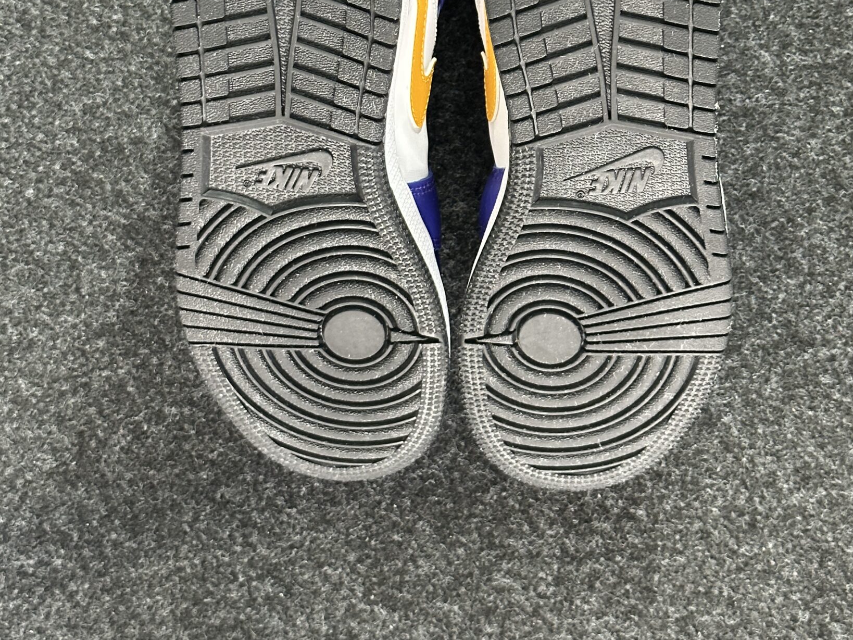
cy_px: 150
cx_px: 458
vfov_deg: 19.5
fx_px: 1848
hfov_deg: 26.0
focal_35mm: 75
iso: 400
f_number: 1.78
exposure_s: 1/25
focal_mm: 6.86
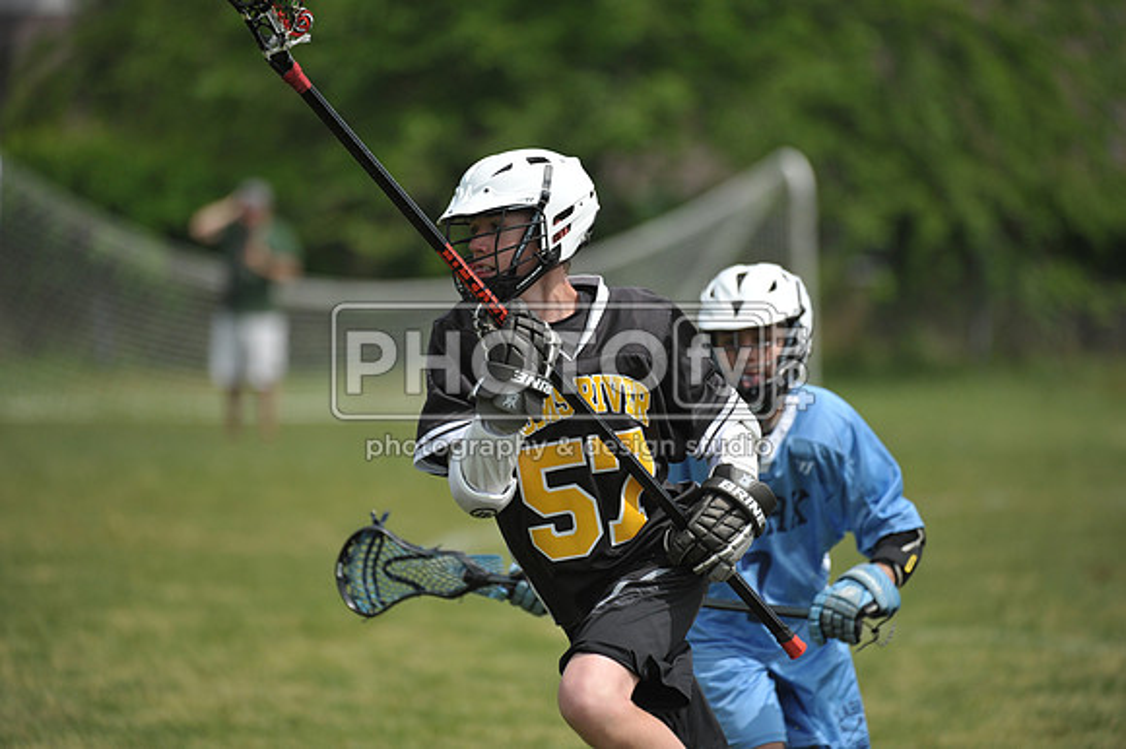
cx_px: 563
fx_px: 9378
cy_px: 374
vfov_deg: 4.6
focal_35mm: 300
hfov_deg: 6.9
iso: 640
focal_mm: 300
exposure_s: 1/5000
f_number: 4
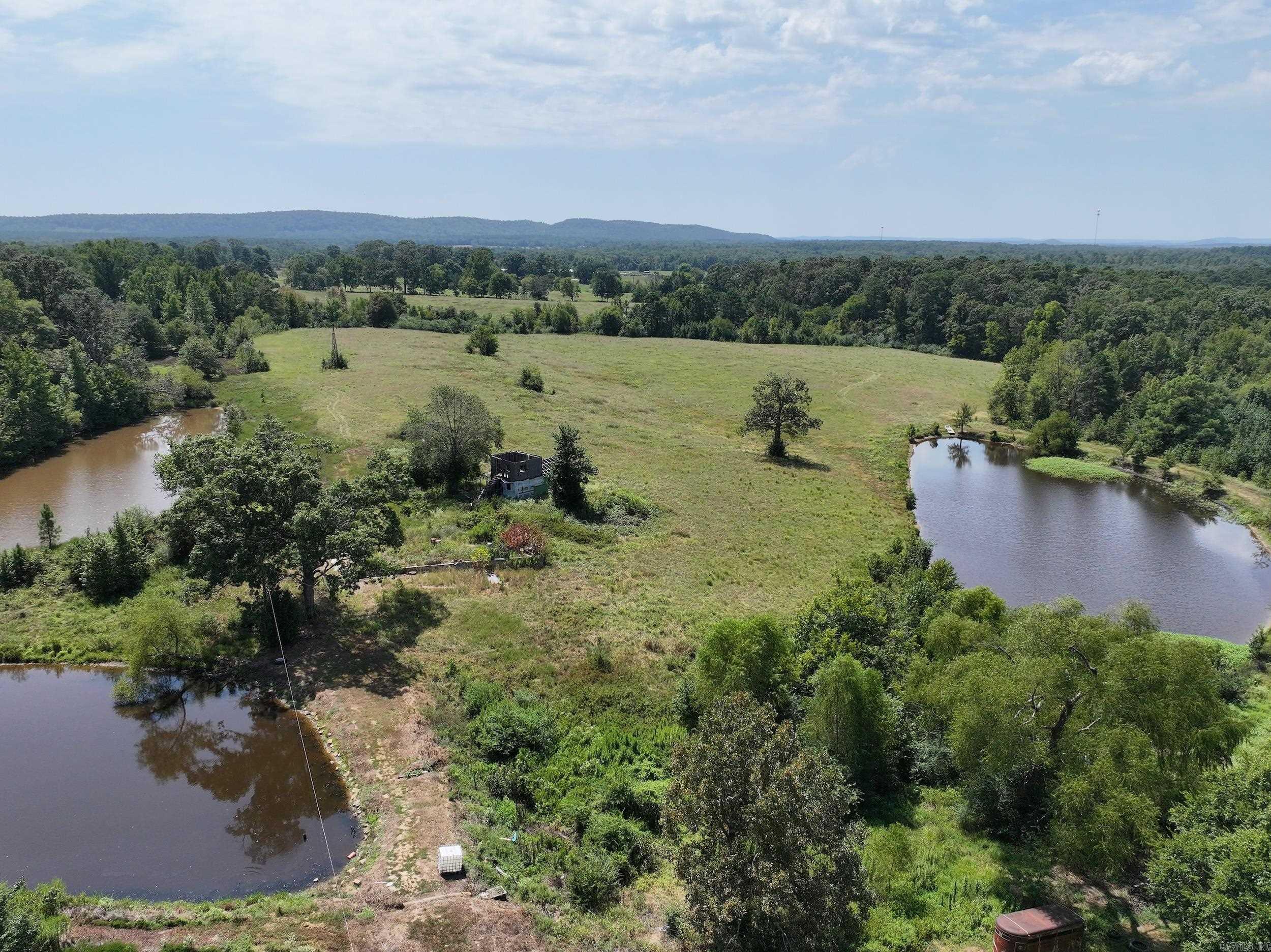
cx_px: 636
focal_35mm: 24
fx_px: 881
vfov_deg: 56.8
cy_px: 476
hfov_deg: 71.6
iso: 190
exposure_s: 1/3200
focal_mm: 12.29
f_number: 2.8
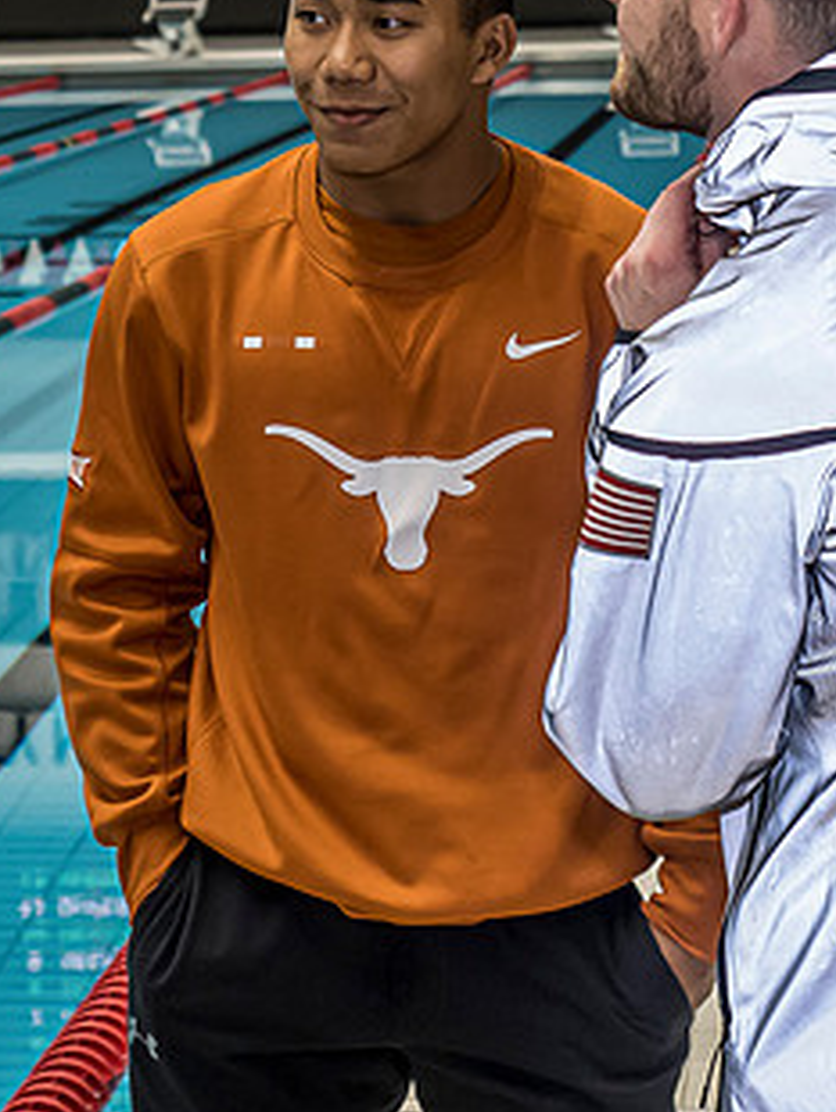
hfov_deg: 10.2
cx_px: 317
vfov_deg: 13.5
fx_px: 4663
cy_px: 183
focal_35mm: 145
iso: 800
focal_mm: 30
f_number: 3.5
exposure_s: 1/200
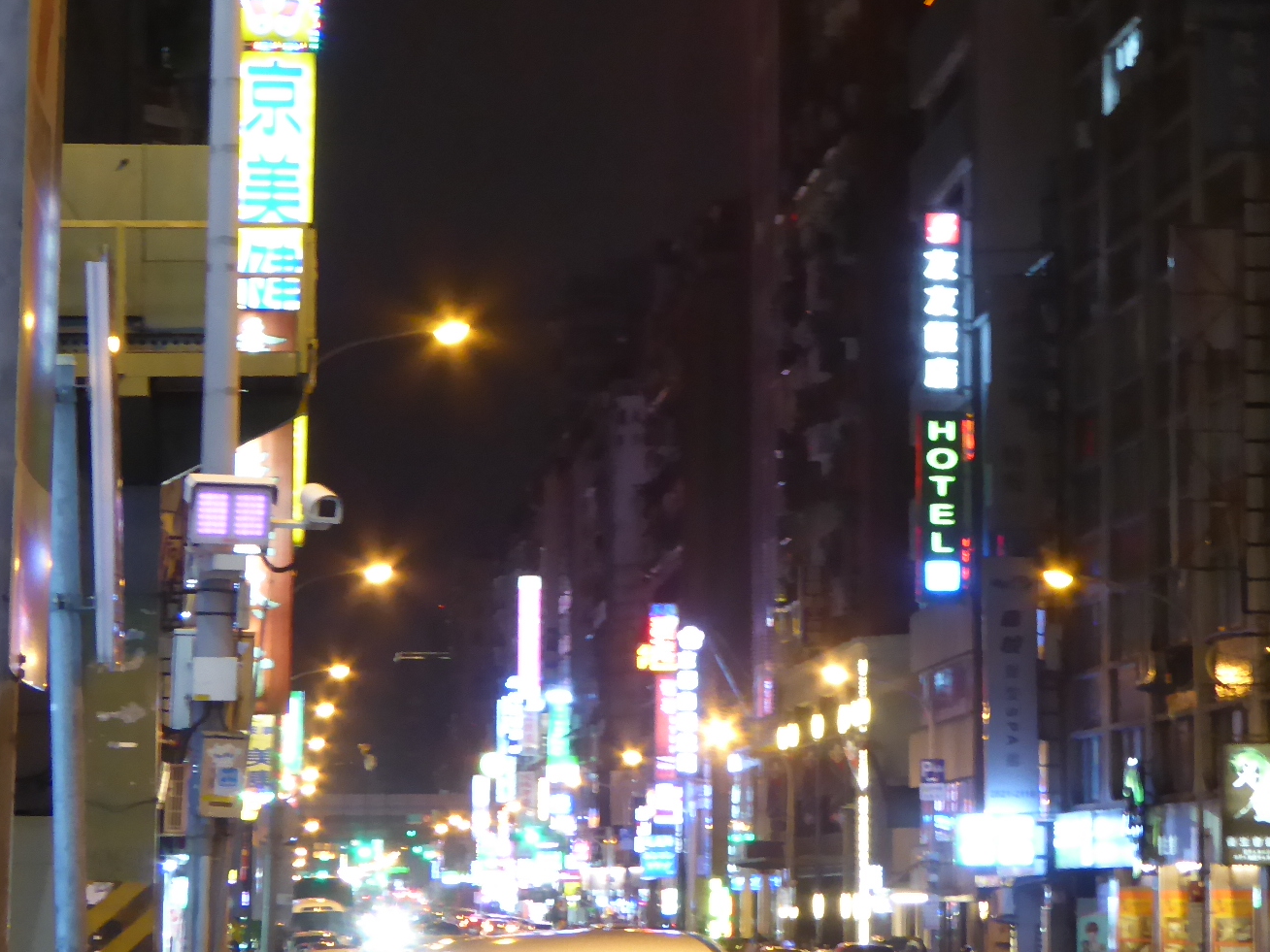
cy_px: 417
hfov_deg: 14.6
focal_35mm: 135
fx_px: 4953
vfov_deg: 11.0
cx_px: 735
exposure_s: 1/5
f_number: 4.4
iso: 400
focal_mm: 11.7
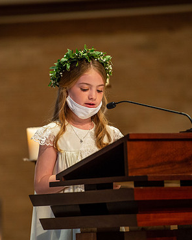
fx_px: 2088
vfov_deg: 6.6
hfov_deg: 5.3
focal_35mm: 294
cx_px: 86
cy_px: 123
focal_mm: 200
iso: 1600
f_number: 2.8
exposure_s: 1/125
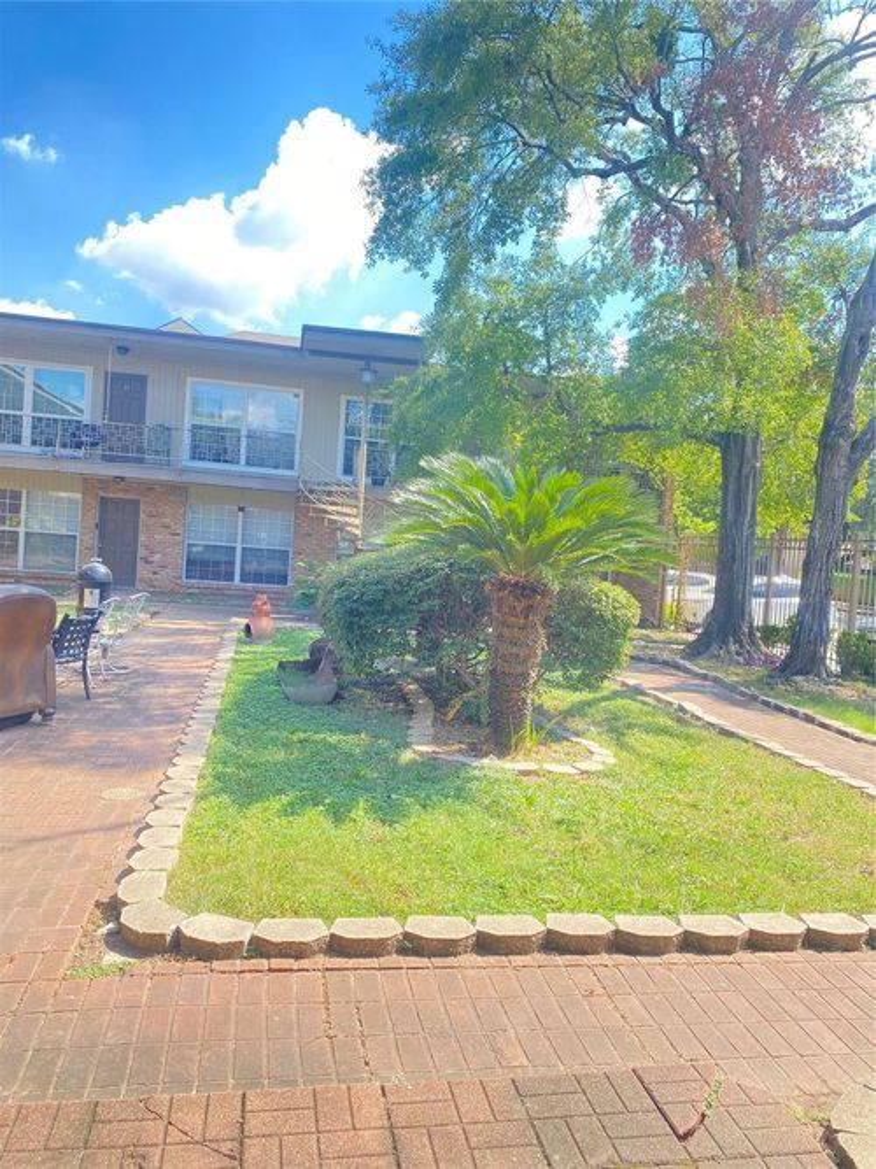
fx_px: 878
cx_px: 438
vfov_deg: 67.3
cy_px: 584
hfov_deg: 53.0
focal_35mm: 26
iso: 32
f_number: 1.8
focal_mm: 4.25
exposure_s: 1/371
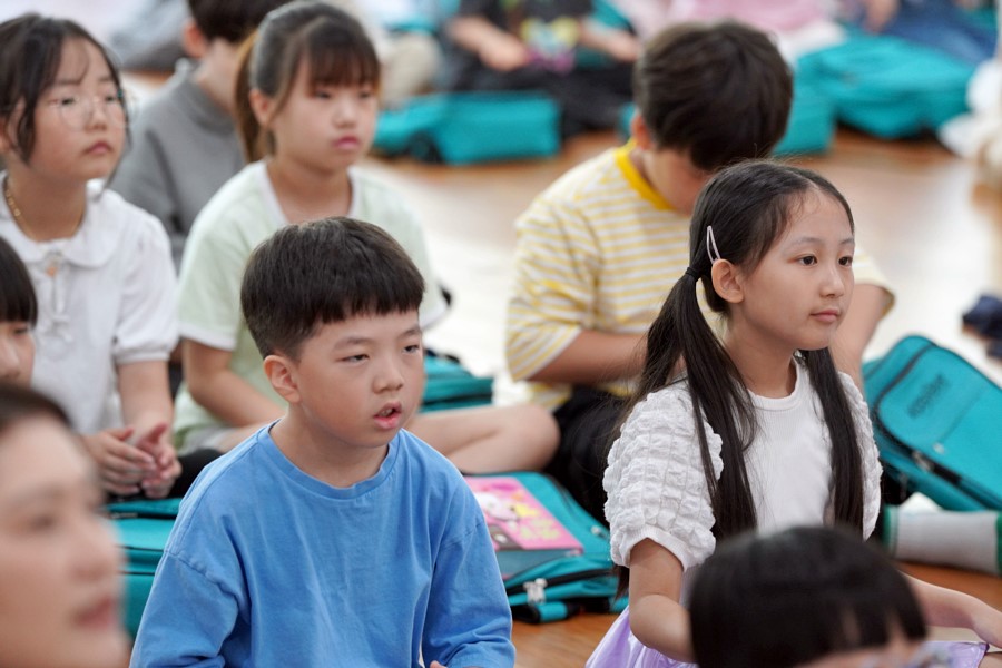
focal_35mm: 200
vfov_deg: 6.9
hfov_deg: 10.3
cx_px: 501
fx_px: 5566
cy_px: 334
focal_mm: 200
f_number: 4
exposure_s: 1/250
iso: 2000
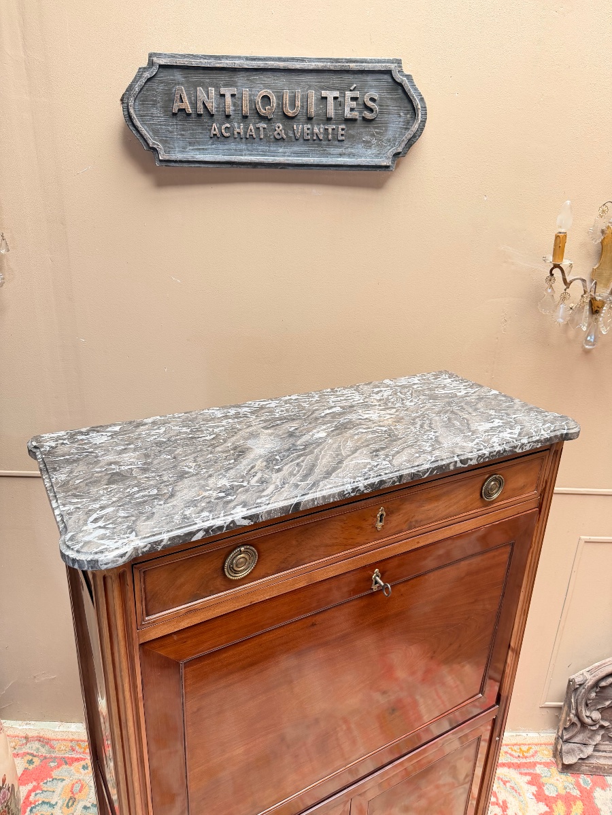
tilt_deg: -19.7
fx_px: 566
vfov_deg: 71.6
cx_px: 306
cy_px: 408
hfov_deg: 56.8
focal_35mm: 24
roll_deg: -2.1
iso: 160
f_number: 1.78
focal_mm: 6.76
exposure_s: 1/121
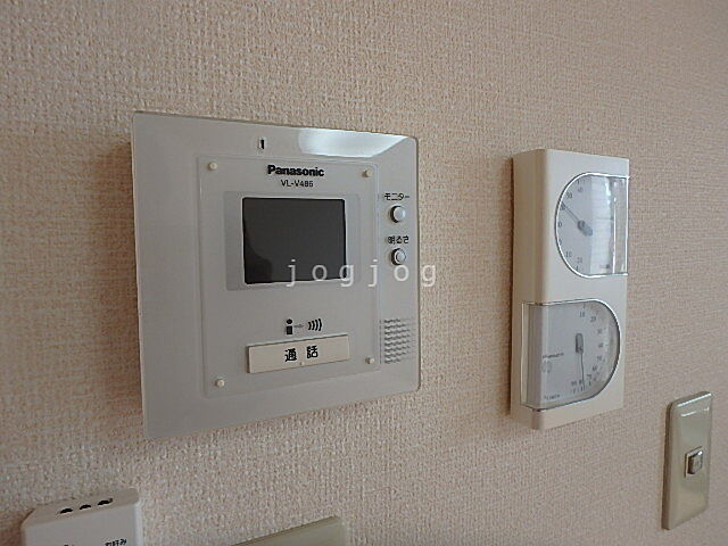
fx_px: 442
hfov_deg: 79.0
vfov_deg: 63.4
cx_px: 364
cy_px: 273
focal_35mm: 21
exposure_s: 1/30
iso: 200
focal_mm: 3.7
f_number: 3.5
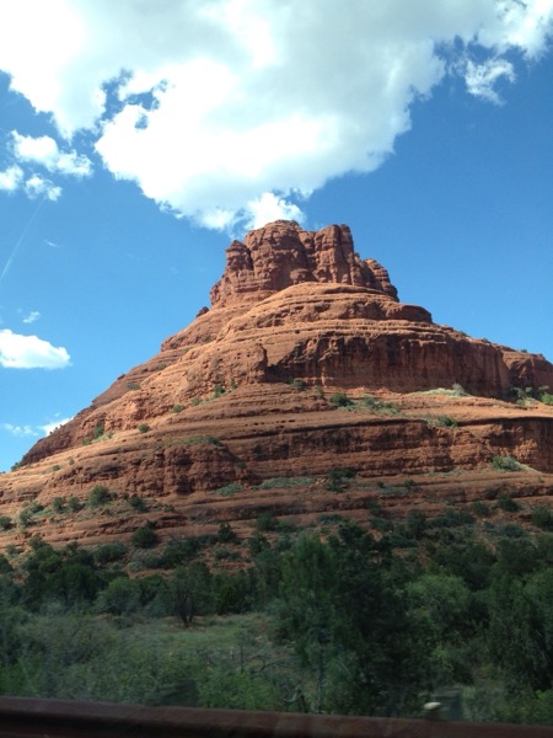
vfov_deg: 52.6
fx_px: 746
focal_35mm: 35
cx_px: 276
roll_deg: +6.2
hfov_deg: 40.7
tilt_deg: +19.6
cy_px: 369
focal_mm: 4.28
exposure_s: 1/587
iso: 50
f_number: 2.4
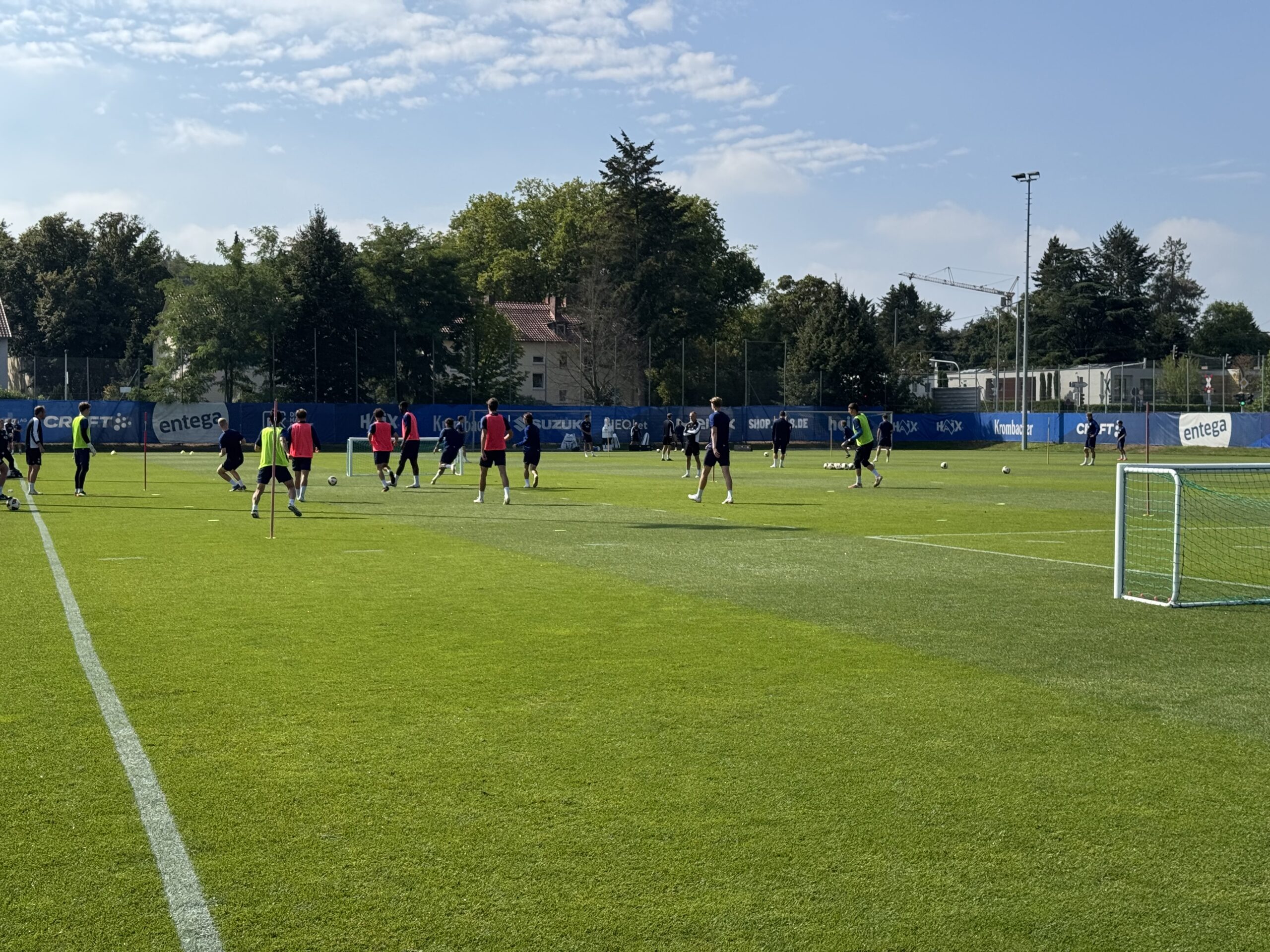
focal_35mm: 48
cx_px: 635
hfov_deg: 39.7
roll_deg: +0.1
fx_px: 1761
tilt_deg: -0.4
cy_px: 476
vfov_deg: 30.3
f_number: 1.78
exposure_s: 1/5376
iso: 64
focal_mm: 6.76
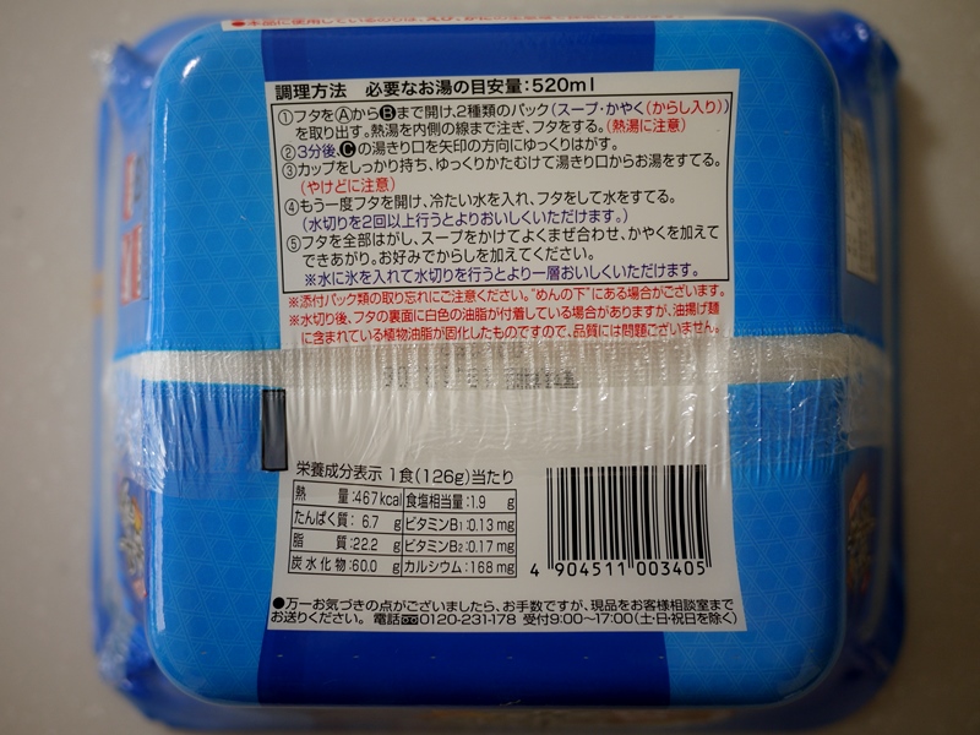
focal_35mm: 40
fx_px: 1132
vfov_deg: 36.0
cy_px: 368
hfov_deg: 46.8
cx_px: 490
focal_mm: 20
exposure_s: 1/50
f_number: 1.7
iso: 100
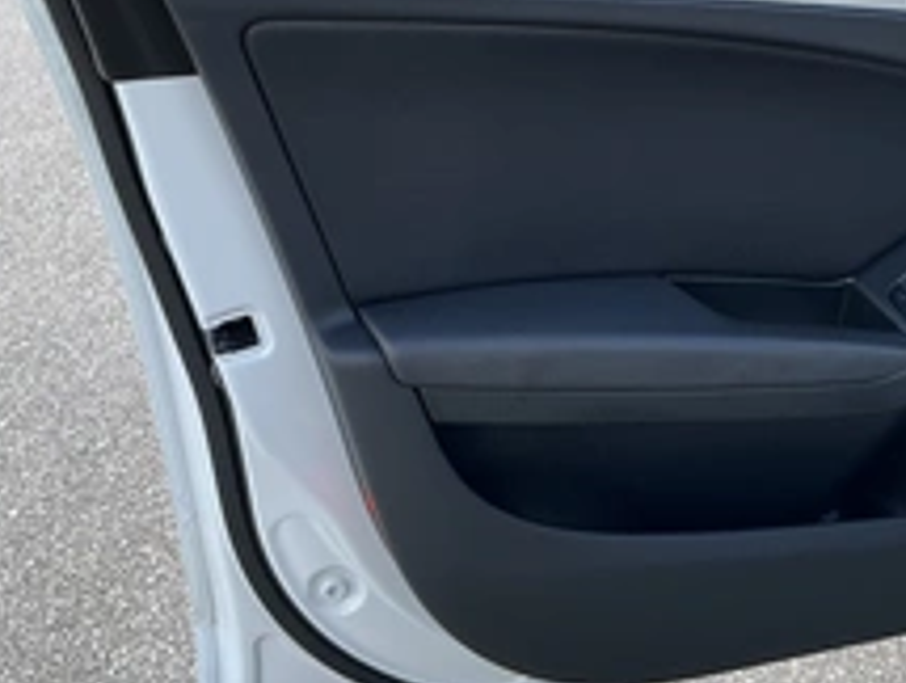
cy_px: 215
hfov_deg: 35.4
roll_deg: +1.4
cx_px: 746
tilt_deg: -20.9
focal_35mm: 52
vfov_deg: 27.9
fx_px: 1363
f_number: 1.8
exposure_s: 1/262
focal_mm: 3
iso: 25
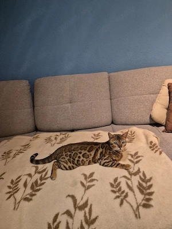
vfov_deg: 73.9
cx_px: 86
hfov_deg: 58.9
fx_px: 152
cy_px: 114
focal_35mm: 23
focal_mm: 5.4
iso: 2000
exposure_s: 1/100
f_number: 1.8
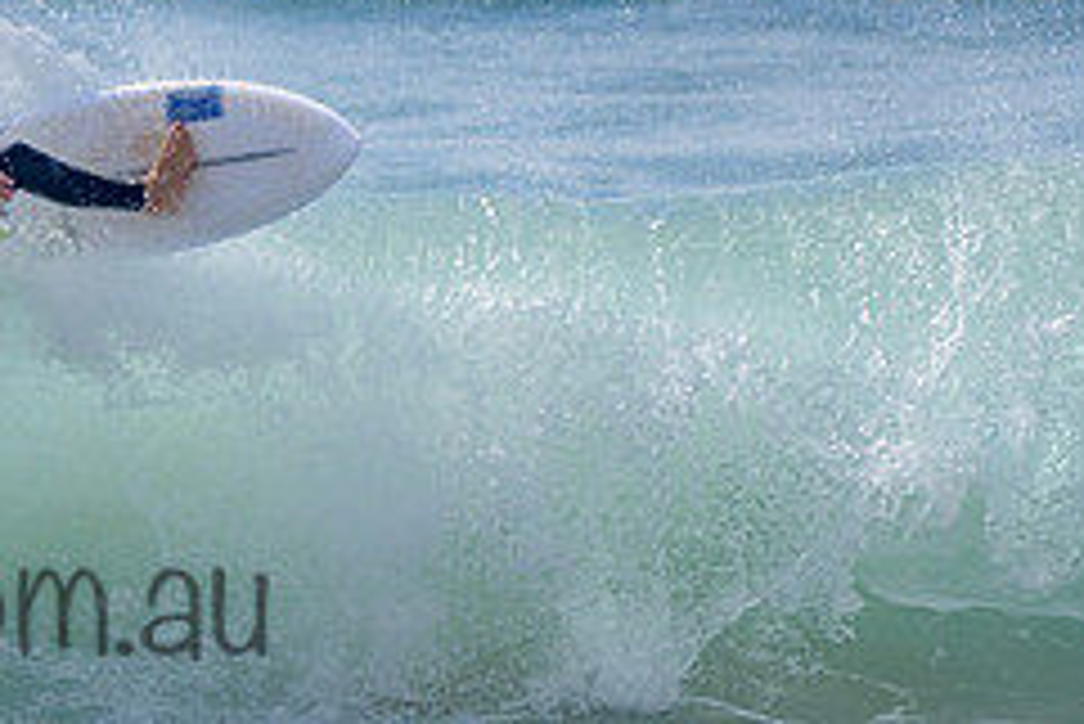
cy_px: 356
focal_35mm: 1473
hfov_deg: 1.4
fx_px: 44379
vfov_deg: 0.9
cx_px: -111
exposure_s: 1/2000
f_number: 5.6
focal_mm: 500
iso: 90
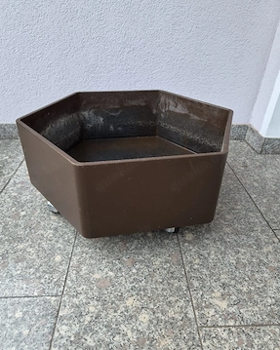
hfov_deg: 56.8
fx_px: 259
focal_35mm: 25
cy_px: 180
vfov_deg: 68.1
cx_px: 144
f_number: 1.8
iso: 160
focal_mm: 5.4
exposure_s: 1/100
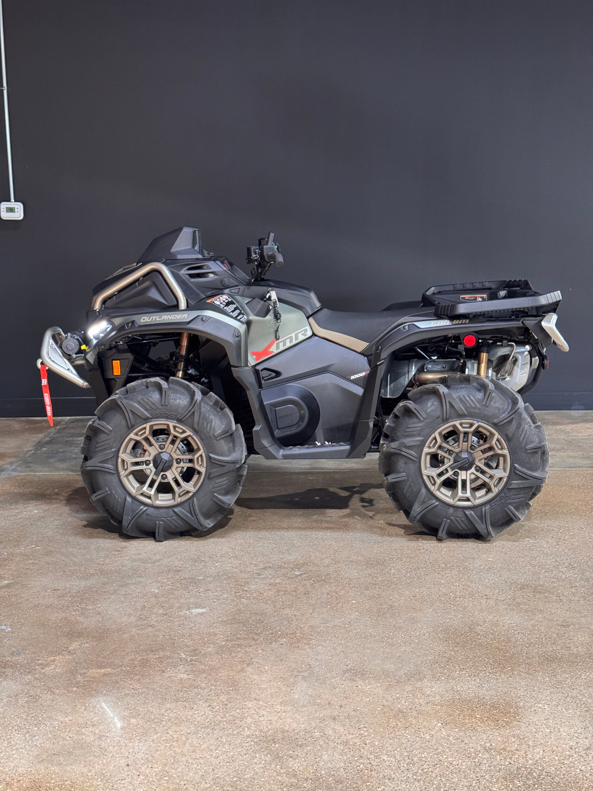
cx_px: 296
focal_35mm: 48
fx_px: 1096
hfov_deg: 30.3
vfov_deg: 39.7
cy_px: 396
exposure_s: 1/60
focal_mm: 6.76
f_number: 1.78
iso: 250
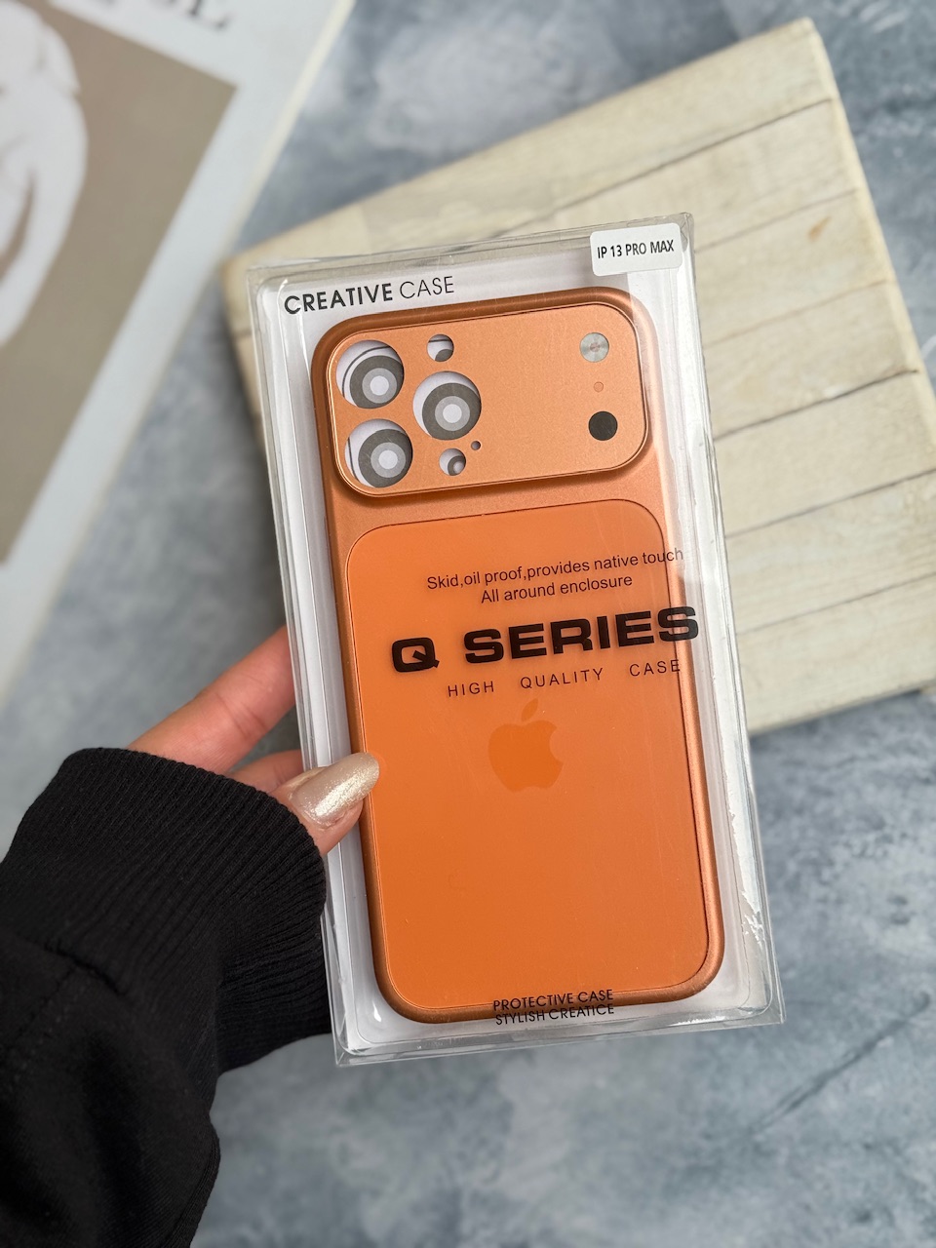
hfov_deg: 30.3
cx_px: 468
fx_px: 1731
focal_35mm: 48
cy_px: 624
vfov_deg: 39.7
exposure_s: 1/217
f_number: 1.78
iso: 80
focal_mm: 6.76
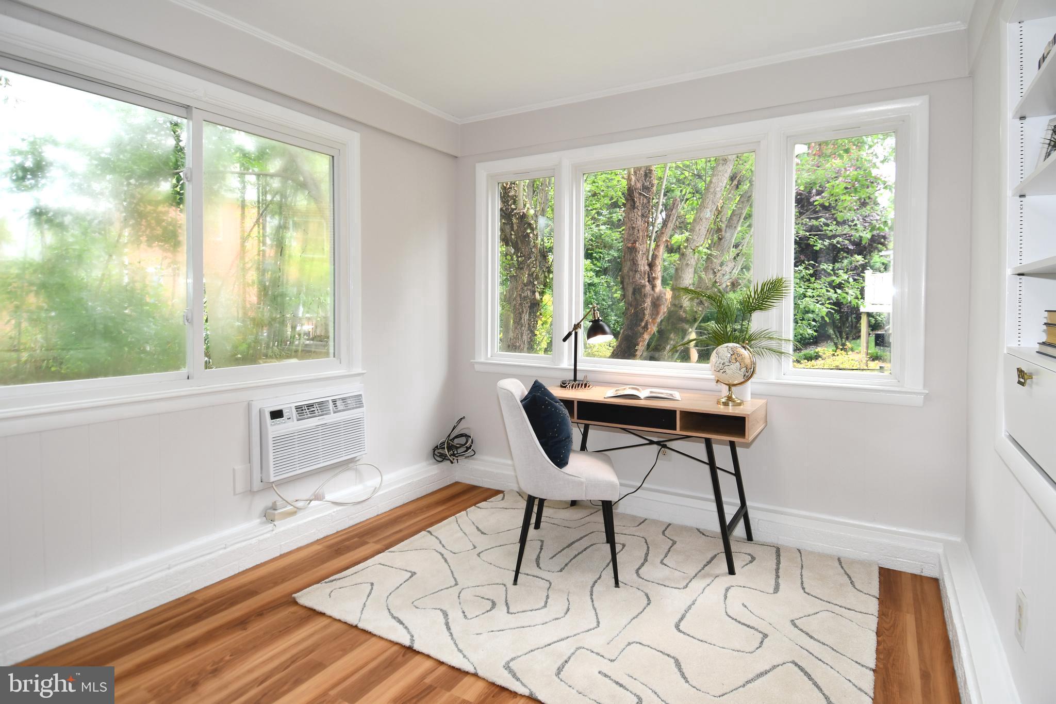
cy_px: 352
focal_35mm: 18
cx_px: 528
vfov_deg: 67.4
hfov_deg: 90.0
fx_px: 528
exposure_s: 1/80
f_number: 4.5
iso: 200
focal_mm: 12
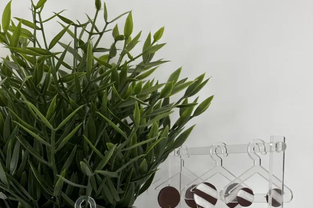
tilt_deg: +0.6
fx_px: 583
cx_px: 157
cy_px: 181
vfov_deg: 20.0
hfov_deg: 30.1
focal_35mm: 67
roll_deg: -0.1
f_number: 1.78
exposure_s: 1/226
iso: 50
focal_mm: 6.86
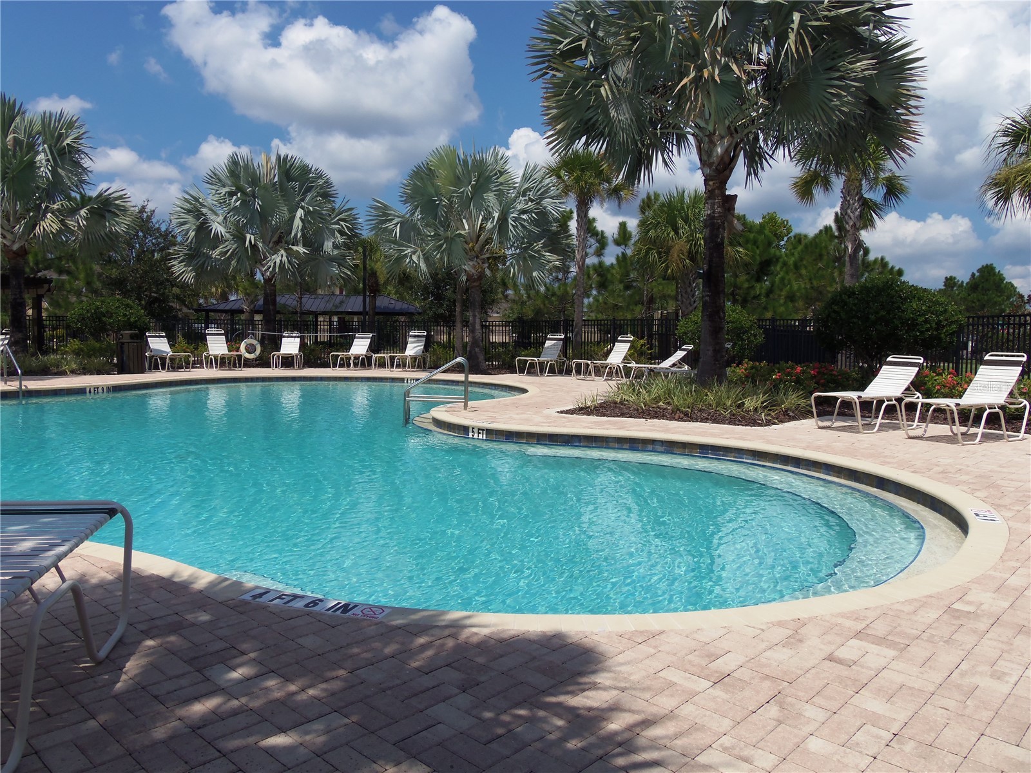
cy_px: 386
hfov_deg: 67.3
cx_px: 516
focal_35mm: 26
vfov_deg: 53.1
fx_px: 774
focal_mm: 4.7
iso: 64
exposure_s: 1/125
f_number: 10.9
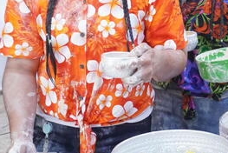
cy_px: -31
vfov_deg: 14.5
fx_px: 578
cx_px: 205
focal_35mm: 91
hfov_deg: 21.8
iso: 2500
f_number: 5.6
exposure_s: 1/500
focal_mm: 25
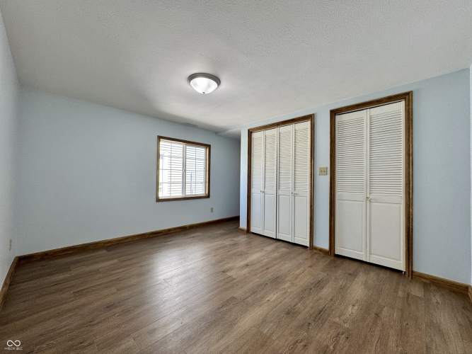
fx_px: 191
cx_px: 236
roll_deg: -1.3
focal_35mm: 14
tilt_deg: +0.3
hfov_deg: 102.1
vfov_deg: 85.7
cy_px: 177
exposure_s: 1/120
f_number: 2.2
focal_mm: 2.22
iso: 80
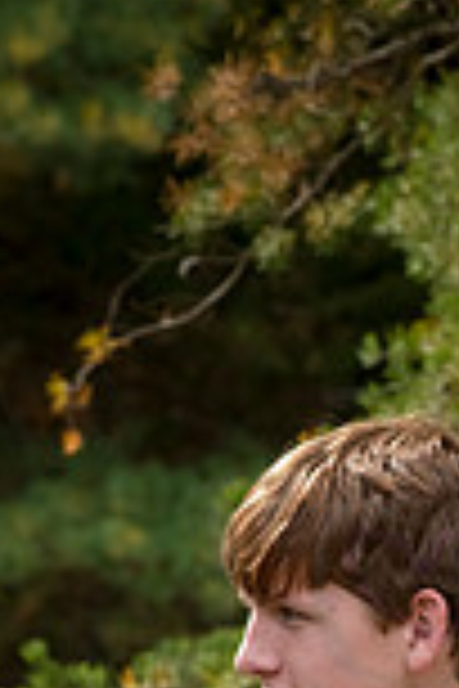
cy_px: 985
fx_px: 6311
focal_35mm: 330
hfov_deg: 4.2
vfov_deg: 6.2
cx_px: 432
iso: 800
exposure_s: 1/400
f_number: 9
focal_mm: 112
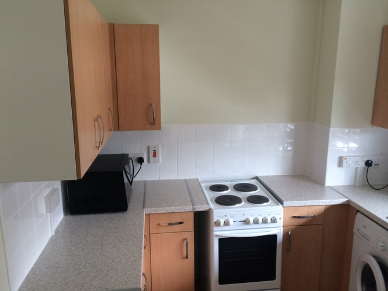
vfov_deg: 46.8
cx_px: 194
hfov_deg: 59.9
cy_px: 146
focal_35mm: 30
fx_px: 336
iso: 50
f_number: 2.2
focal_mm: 4.12
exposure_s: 1/30
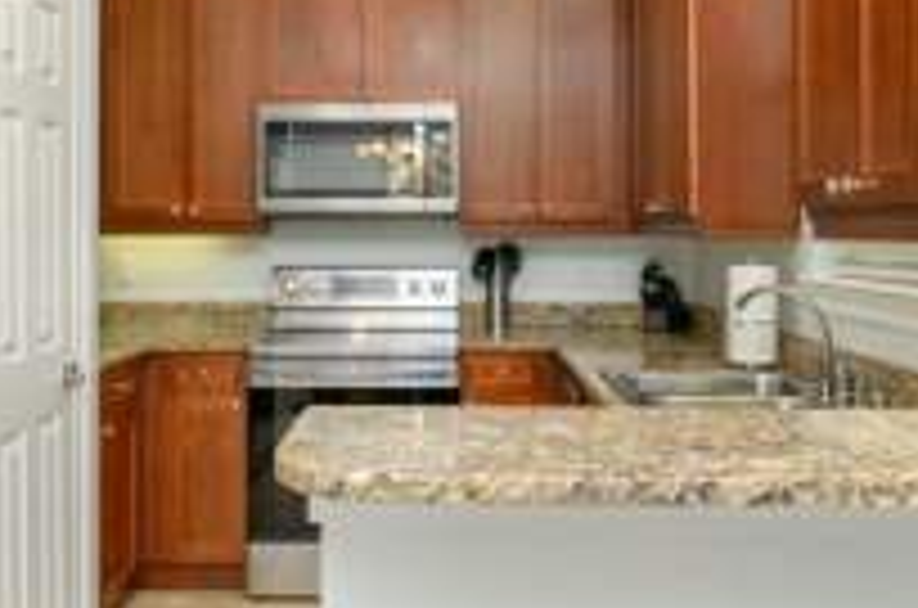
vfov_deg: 32.2
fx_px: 1048
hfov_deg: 47.3
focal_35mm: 41
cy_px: 225
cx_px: 423
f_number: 9
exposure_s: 1/30
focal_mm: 17.5
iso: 320
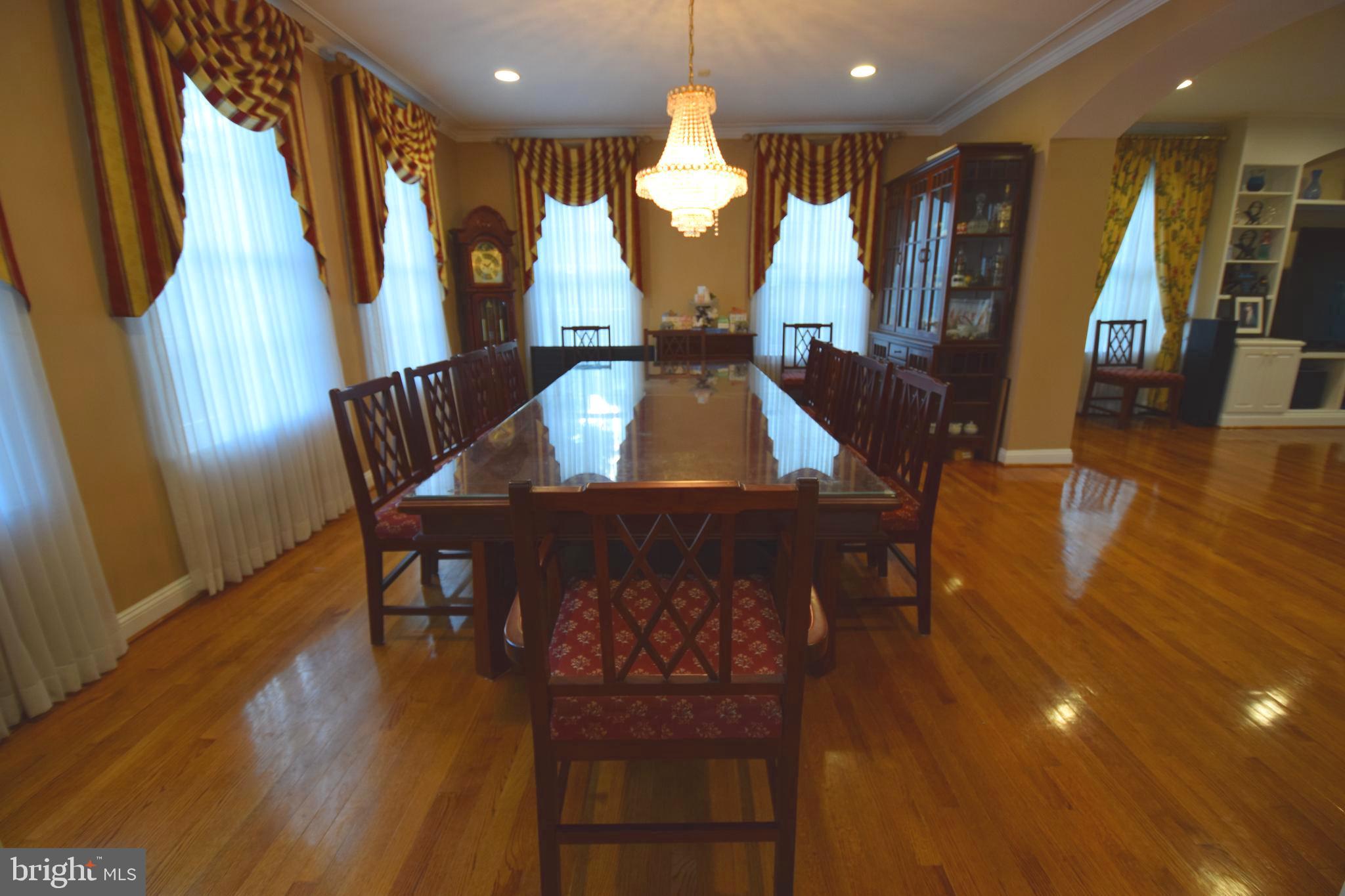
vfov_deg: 77.3
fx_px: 560
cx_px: 672
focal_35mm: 15
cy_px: 448
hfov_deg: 100.4
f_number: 4
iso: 500
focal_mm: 10
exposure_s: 1/60
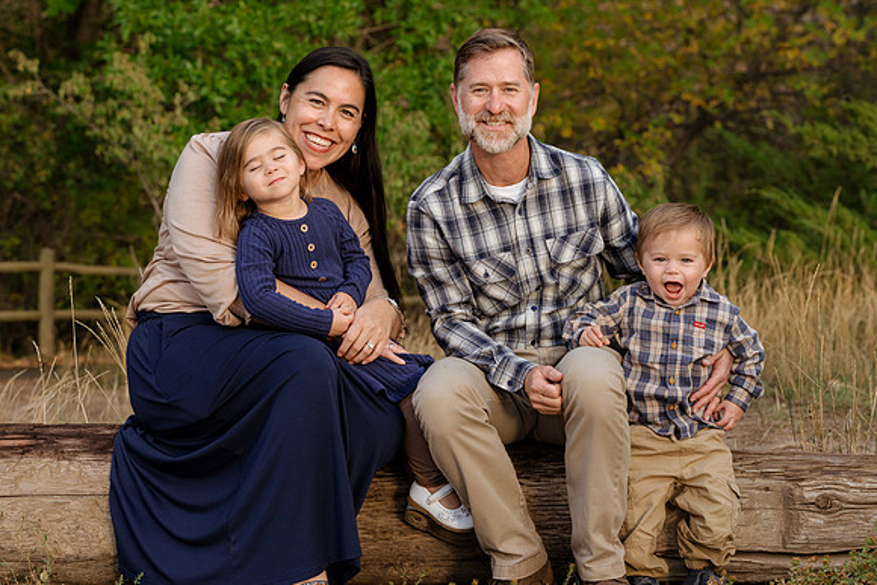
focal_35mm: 82
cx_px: 438
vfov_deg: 16.7
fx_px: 1998
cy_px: 292
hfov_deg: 24.8
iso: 640
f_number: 5.6
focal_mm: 82
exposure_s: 1/200
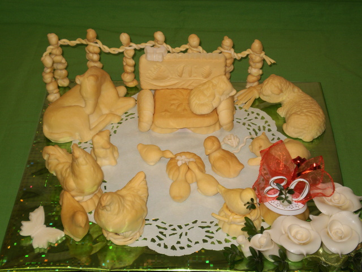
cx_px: 181
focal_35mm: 62
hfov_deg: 31.2
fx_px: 648
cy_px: 136
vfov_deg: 23.7
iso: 100
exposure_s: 1/40
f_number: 4.2
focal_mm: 10.3
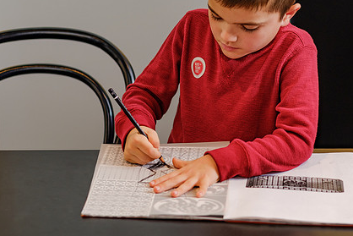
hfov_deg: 15.9
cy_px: 70
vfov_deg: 10.6
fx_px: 1265
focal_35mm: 129
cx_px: 234
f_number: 2
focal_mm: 56
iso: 200
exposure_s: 1/125
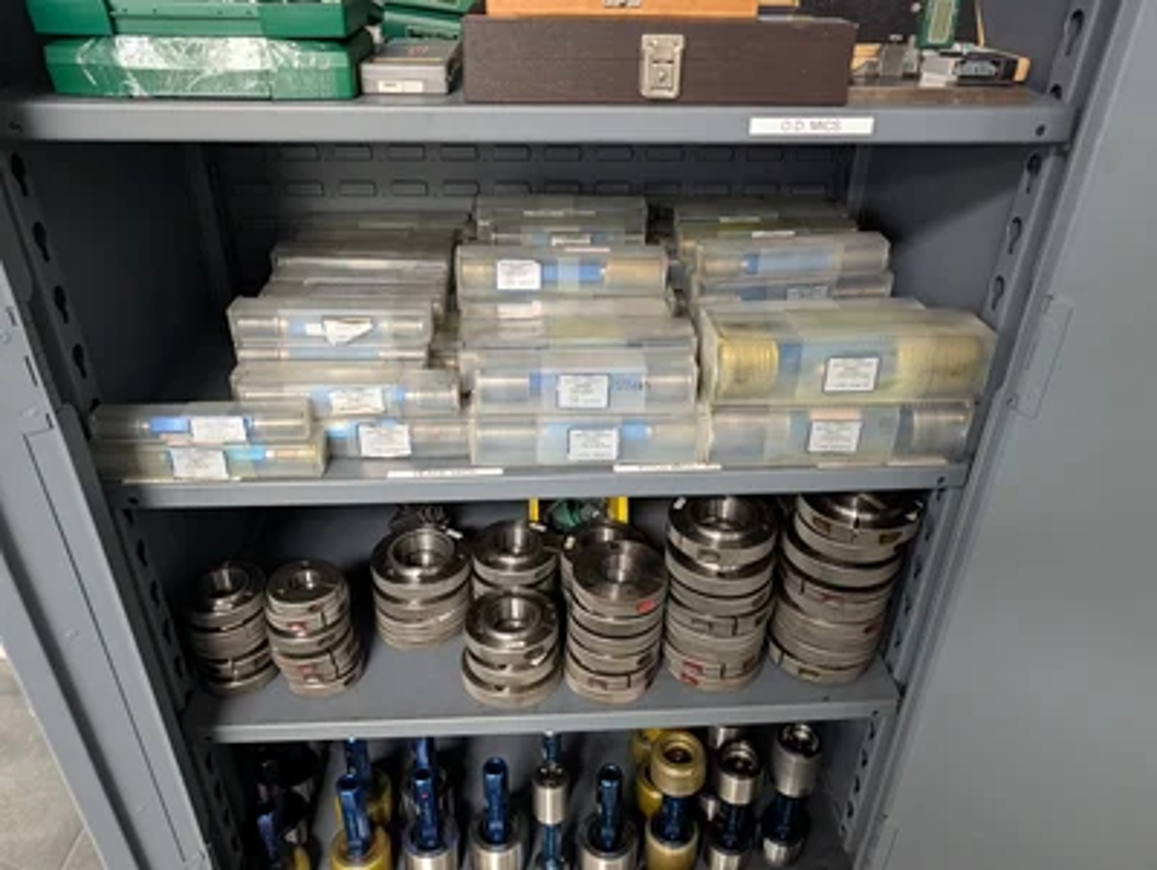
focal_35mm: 24
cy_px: 435
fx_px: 803
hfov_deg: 71.5
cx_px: 578
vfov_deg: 56.9
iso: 1471
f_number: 1.68
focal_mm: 6.9
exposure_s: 1/120
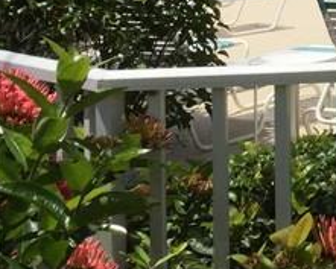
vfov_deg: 10.4
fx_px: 1393
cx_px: 772
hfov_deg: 11.6
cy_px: -211
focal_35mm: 140
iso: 25
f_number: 2.4
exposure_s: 1/2092
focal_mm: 3.3
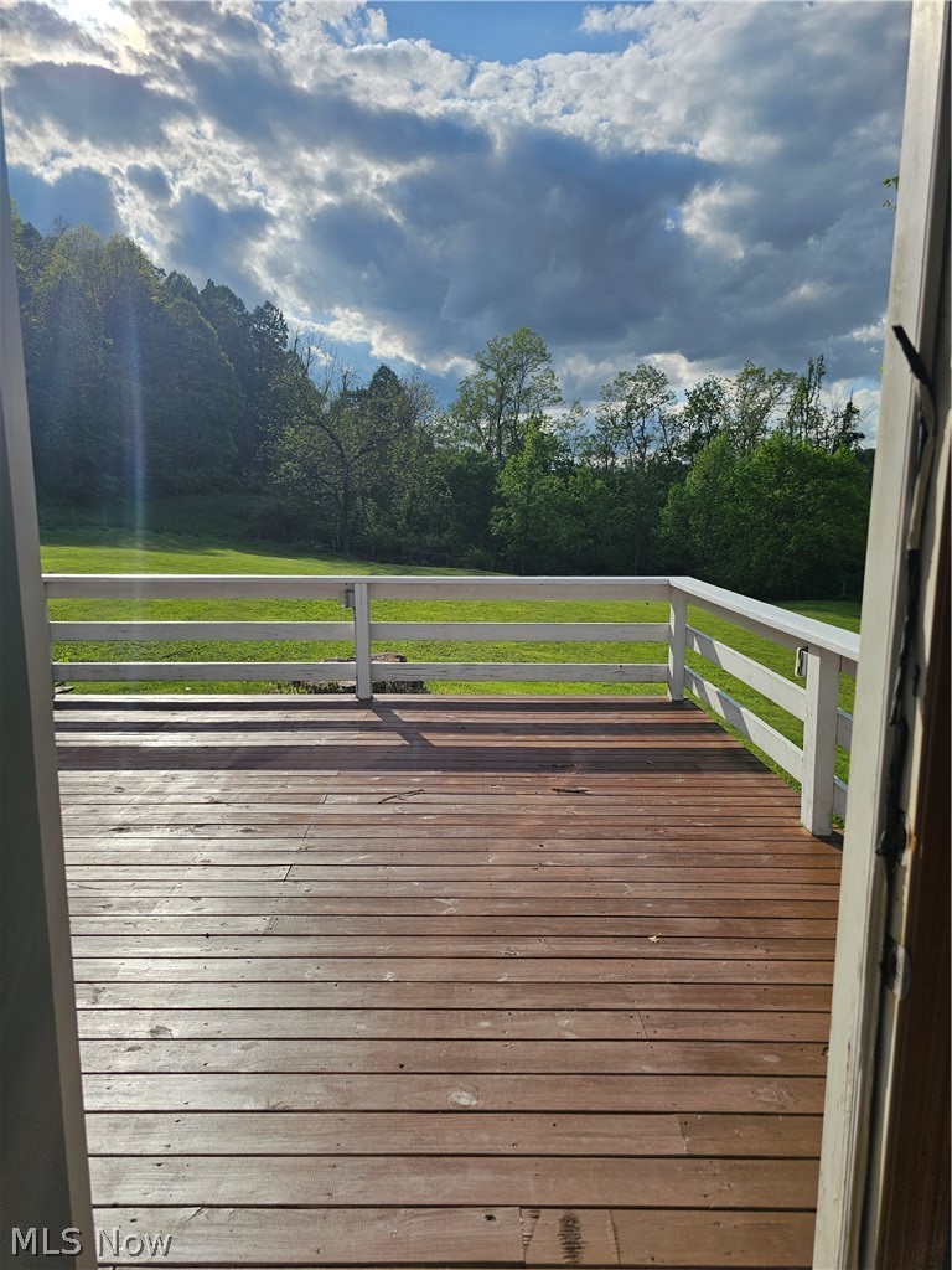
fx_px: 843
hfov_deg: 58.9
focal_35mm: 23
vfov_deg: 73.9
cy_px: 635
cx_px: 476
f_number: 1.7
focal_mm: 6.3
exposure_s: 1/2099
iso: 10
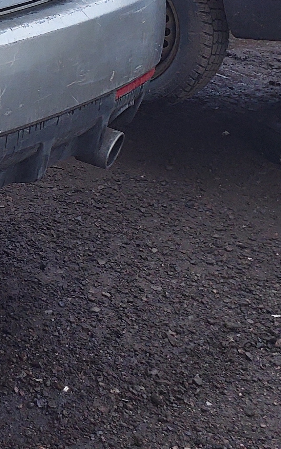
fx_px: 1017
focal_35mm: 83
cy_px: -26
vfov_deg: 23.6
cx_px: -339
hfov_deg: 12.9
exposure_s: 1/189
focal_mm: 3.58
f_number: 1.9
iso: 40
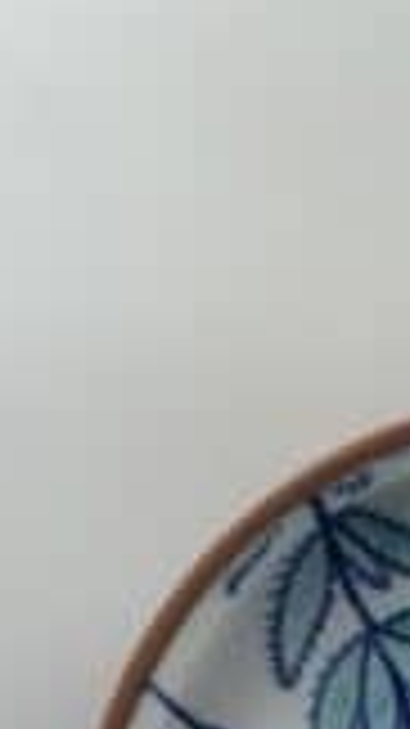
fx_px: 2535
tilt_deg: -16.8
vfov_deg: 15.7
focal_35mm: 131
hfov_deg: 9.0
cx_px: 590
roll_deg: -0.3
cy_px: 889
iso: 64
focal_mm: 6.86
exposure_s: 1/513
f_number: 1.78
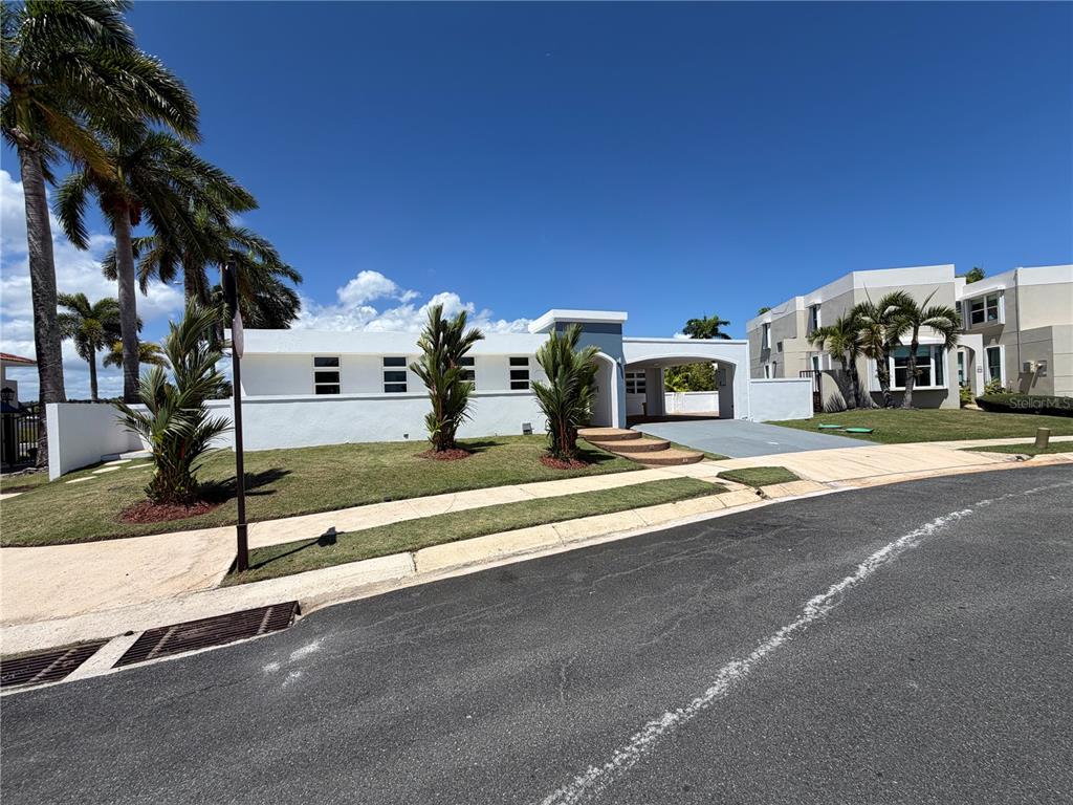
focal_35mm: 14
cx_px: 536
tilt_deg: +0.0
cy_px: 402
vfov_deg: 85.7
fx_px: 434
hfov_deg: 102.1
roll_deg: +2.5
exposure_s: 1/1312
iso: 20
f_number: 2.2
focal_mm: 2.22
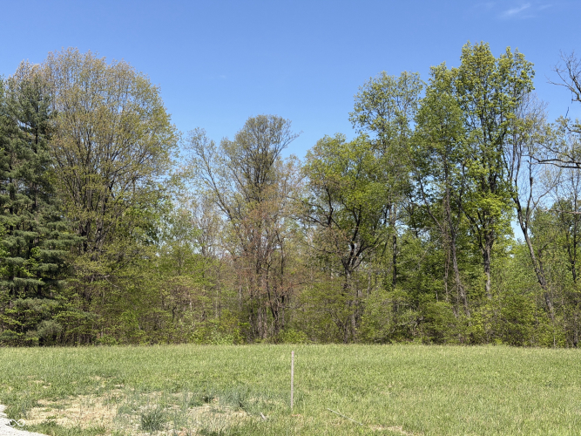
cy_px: 218
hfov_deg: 39.7
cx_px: 290
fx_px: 805
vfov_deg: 30.3
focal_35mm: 48
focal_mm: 6.76
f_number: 1.78
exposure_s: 1/3704
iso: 64
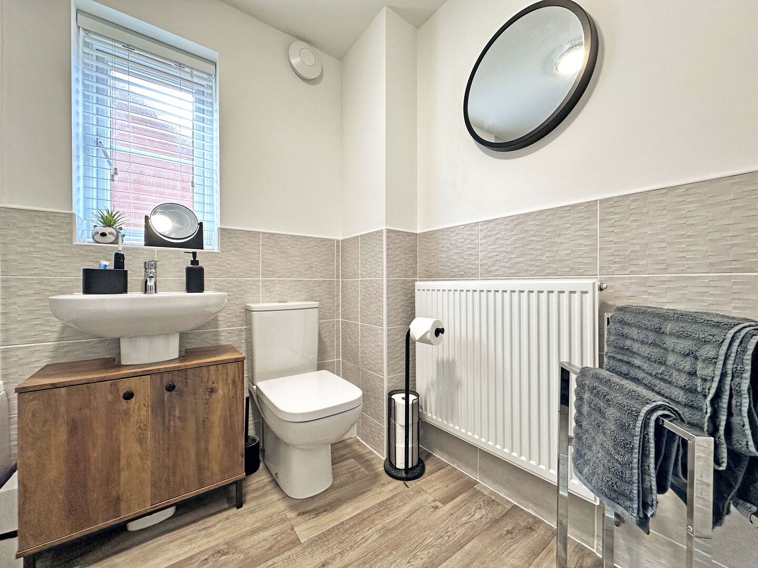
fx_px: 307
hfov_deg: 102.1
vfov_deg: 85.7
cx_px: 379
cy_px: 284
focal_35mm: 14
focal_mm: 2.22
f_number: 2.2
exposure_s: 1/100
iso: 125
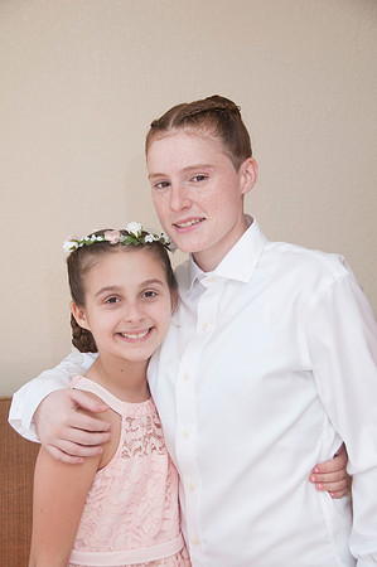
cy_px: 284
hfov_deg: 21.5
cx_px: 188
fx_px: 992
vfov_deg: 31.9
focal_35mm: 63
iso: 400
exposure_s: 1/250
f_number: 5.6
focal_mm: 42
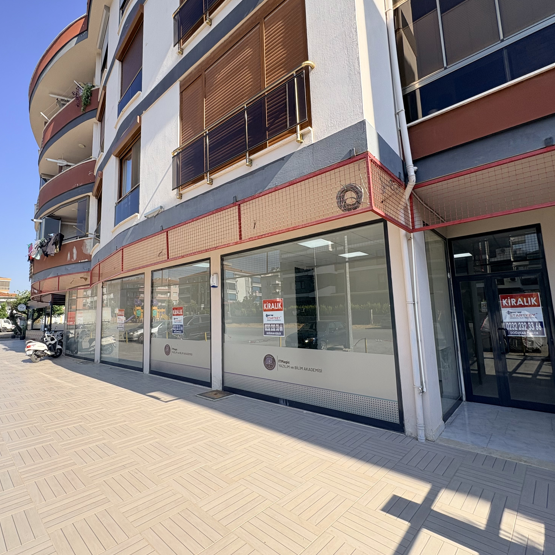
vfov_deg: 84.0
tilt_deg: +7.3
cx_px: 245
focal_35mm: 17
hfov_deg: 83.6
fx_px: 308
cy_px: 276
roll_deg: +1.0
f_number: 2.2
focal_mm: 2.22
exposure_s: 1/600
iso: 40
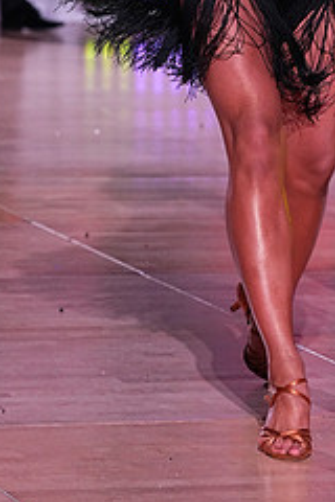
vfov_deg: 7.2
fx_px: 3978
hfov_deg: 4.8
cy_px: -86
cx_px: 342
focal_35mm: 285
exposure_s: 1/320
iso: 4000
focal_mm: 118
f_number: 5
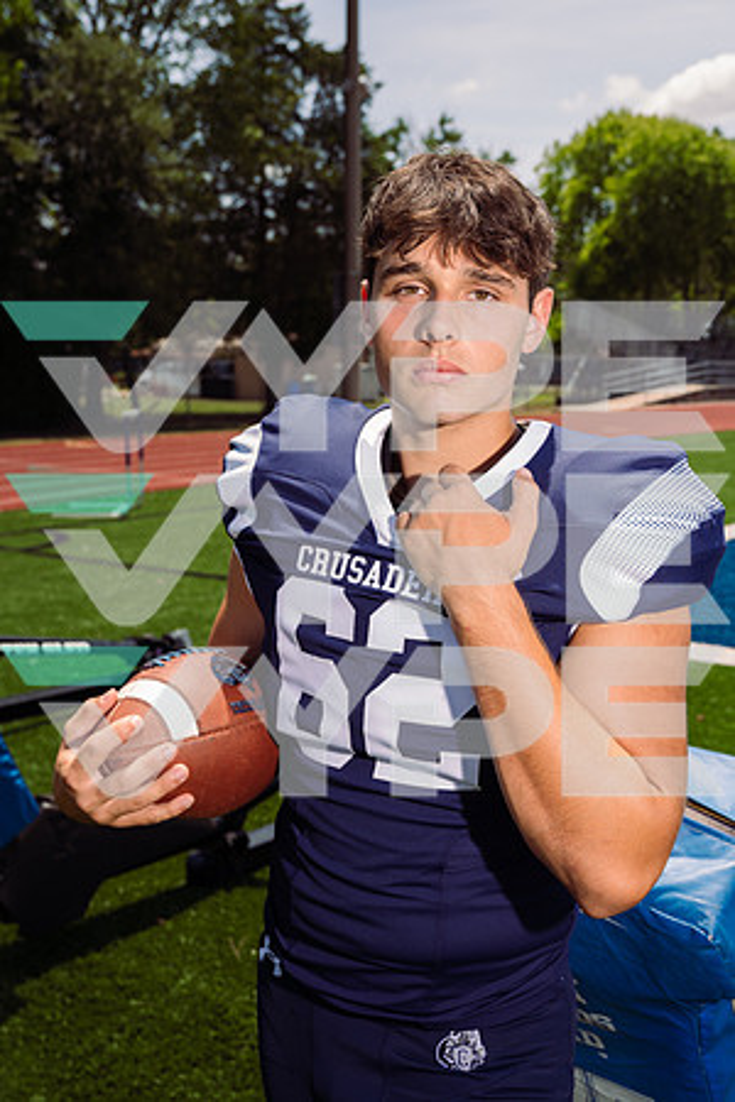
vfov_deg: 46.4
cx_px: 368
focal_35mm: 42
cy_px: 551
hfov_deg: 31.9
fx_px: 1286
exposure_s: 1/250
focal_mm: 42
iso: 50
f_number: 6.3
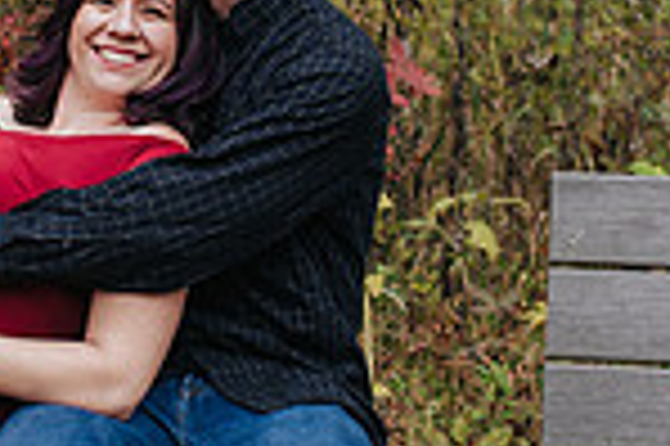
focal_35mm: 163
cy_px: 97
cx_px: 123
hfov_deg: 12.6
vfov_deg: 8.4
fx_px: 3030
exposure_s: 1/800
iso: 220
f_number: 3.2
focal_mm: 35
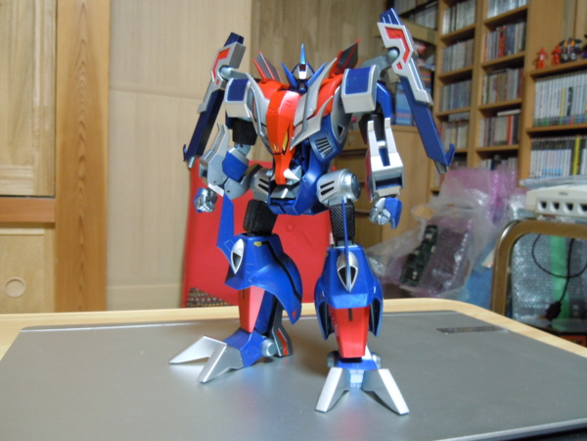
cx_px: 294
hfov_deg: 60.0
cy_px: 220
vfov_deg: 46.8
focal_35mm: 30
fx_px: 509
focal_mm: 5.4
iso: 400
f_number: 3.5
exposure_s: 1/8
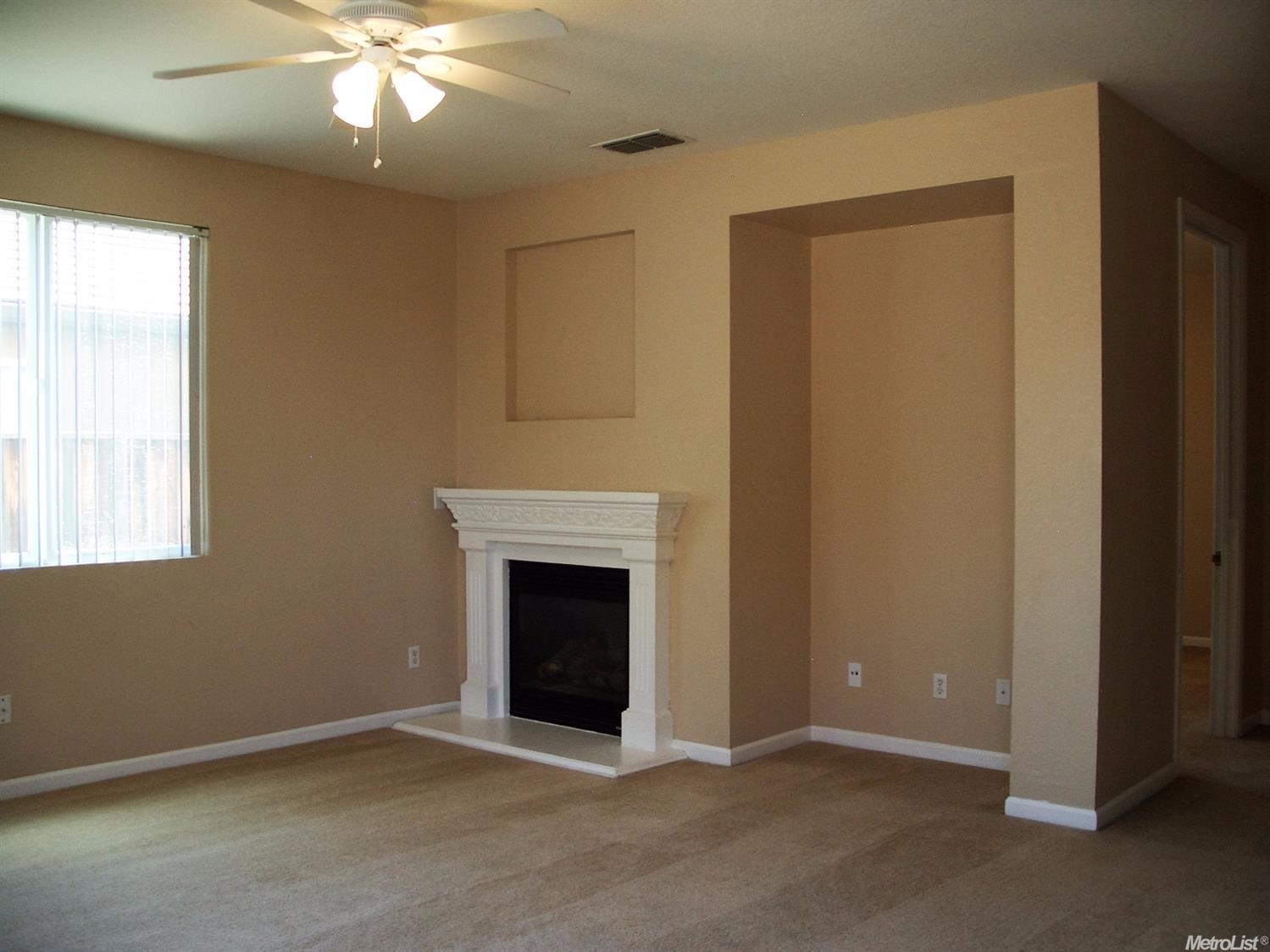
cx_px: 635
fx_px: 1211
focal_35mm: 33
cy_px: 476
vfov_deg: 42.9
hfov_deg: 55.4
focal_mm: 7.1
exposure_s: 1/60
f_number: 2.8
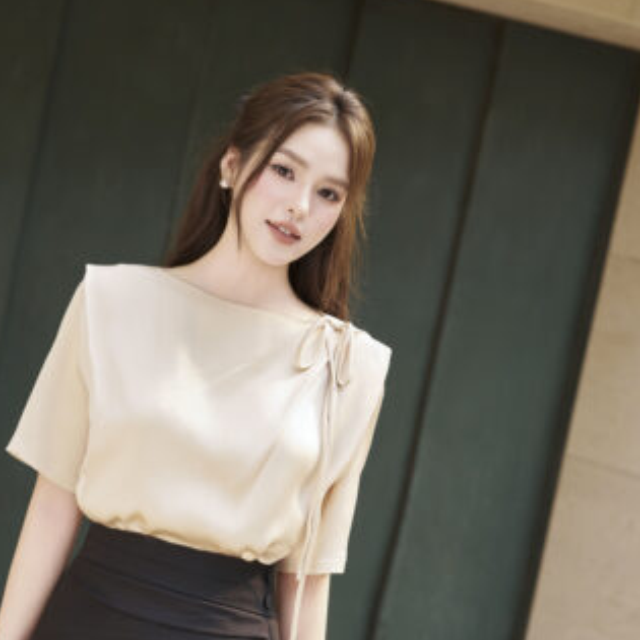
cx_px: 269
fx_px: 1966
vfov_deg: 18.5
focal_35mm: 94
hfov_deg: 18.5
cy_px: 374
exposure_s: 1/320
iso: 320
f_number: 2.8
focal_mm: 50
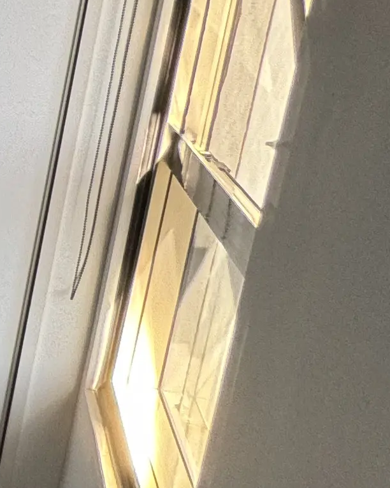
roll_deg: +0.3
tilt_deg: -12.3
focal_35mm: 72
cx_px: -825
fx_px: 1039
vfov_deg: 26.1
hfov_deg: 11.0
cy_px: 122
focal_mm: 2.22
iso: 80
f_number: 2.2
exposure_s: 1/99
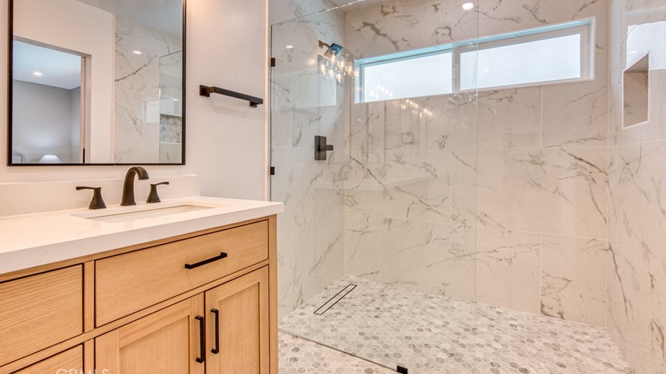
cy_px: 160
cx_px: 331
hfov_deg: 95.9
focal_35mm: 17
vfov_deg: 63.6
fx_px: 300
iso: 200
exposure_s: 1/10
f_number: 14
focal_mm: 16
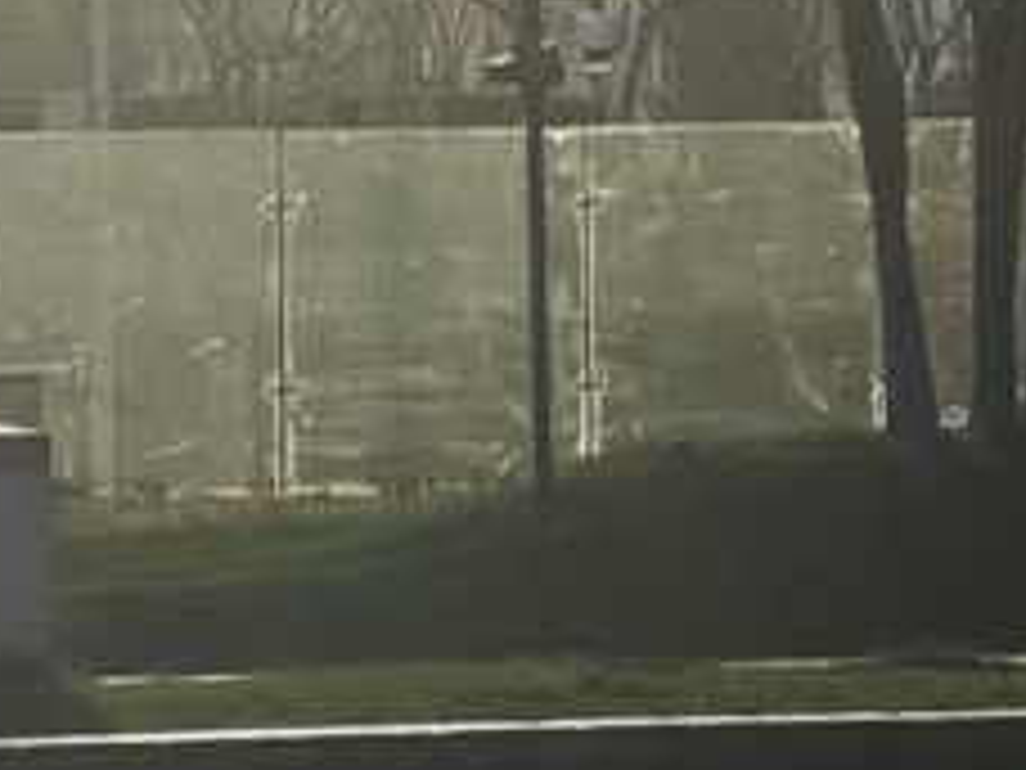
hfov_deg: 5.7
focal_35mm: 346
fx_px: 10255
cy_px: -675
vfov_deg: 4.3
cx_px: 792
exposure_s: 1/847
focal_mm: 9
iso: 32
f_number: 2.8
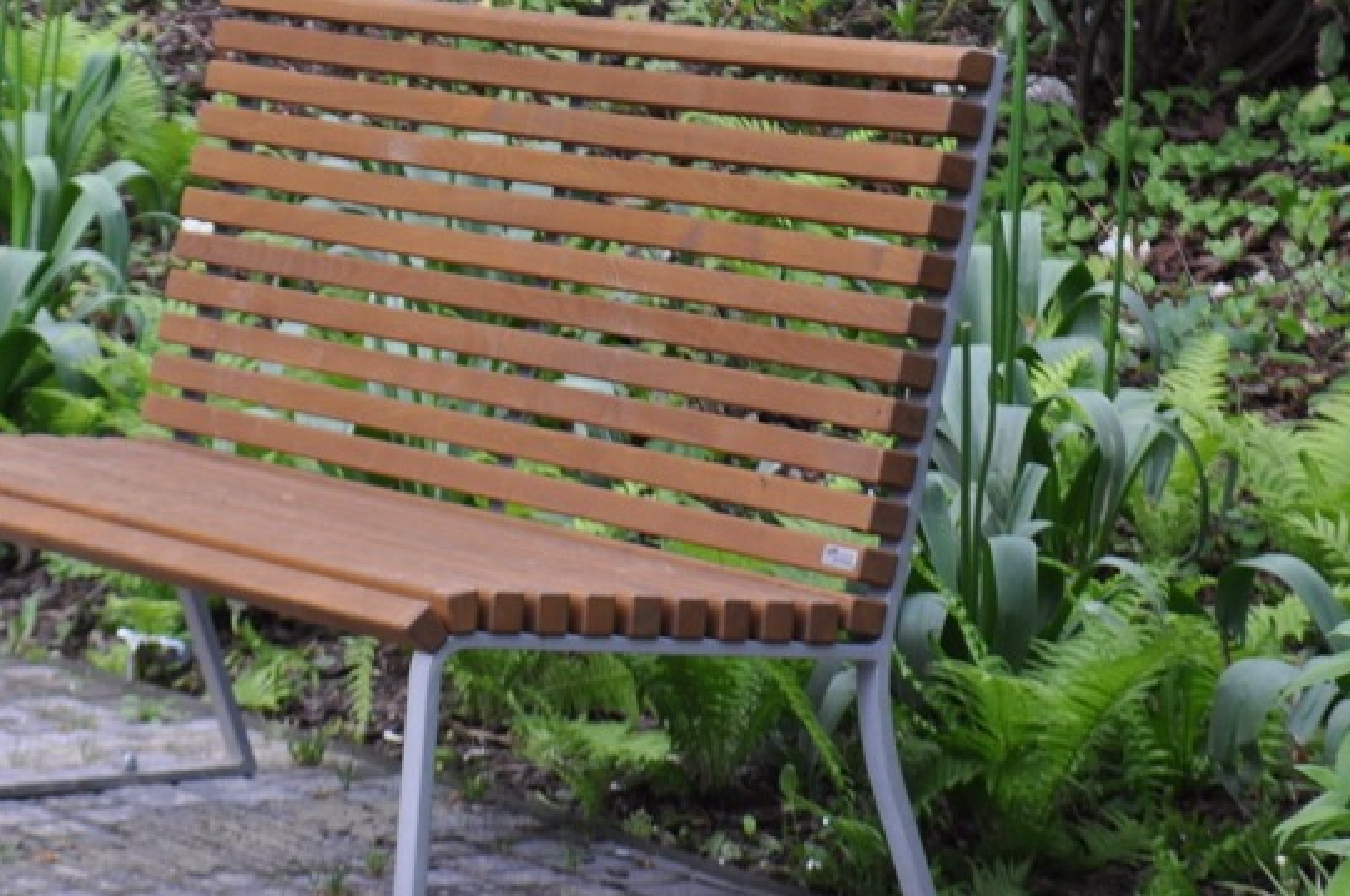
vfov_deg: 7.0
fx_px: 7308
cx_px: 45
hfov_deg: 10.5
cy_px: 292
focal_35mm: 195
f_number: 5.6
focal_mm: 55
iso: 250
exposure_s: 1/125
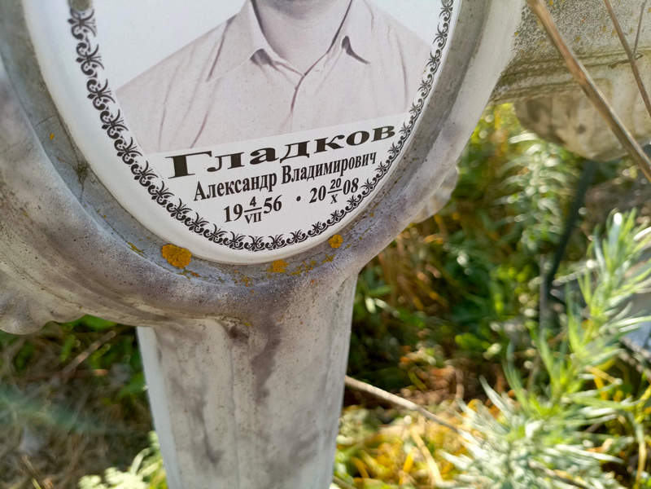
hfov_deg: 69.4
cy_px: 244
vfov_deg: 54.9
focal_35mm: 25
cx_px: 326
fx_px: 470
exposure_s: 1/233
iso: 112
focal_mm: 4.76
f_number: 1.69
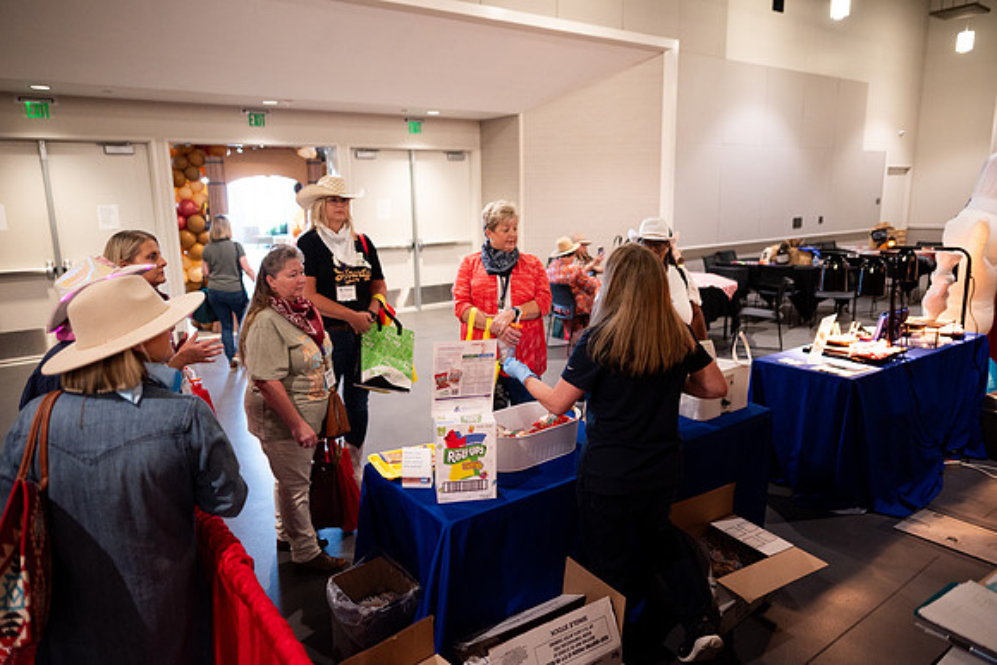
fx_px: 665
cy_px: 332
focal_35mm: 24
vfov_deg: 53.2
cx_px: 498
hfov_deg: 73.7
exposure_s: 1/200
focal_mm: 24
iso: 1250
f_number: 1.8
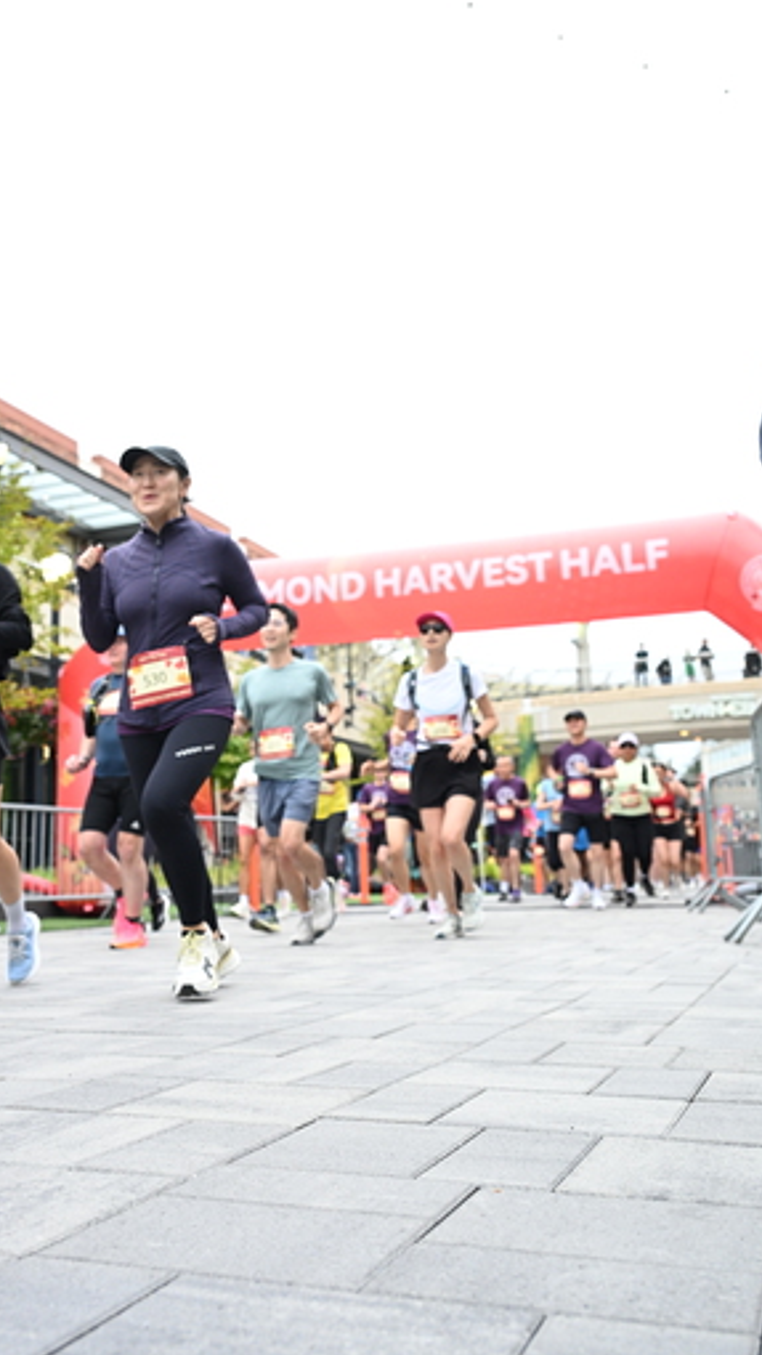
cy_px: 654
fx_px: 1257
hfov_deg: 33.7
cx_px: 333
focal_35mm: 35
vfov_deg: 56.6
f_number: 4
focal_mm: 31
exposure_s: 1/640
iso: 2000
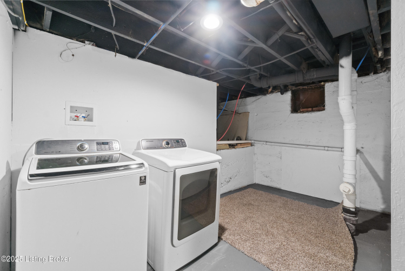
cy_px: 136
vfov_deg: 77.4
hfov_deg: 100.4
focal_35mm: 15
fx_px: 169
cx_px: 202
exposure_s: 1/10
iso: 400
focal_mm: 10
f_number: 9
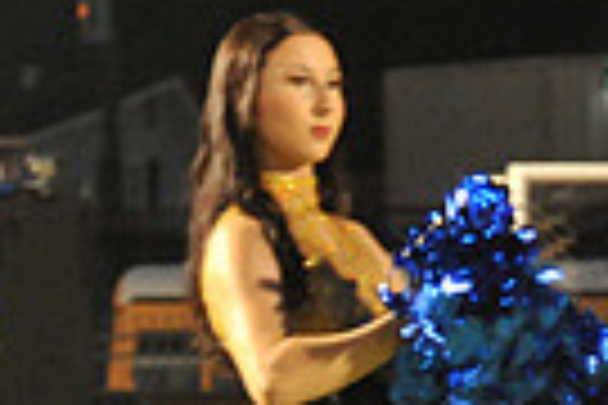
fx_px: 9829
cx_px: 1072
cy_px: 513
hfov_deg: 3.5
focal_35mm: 582
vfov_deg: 2.4
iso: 5000
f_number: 5.6
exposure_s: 1/125
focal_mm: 135
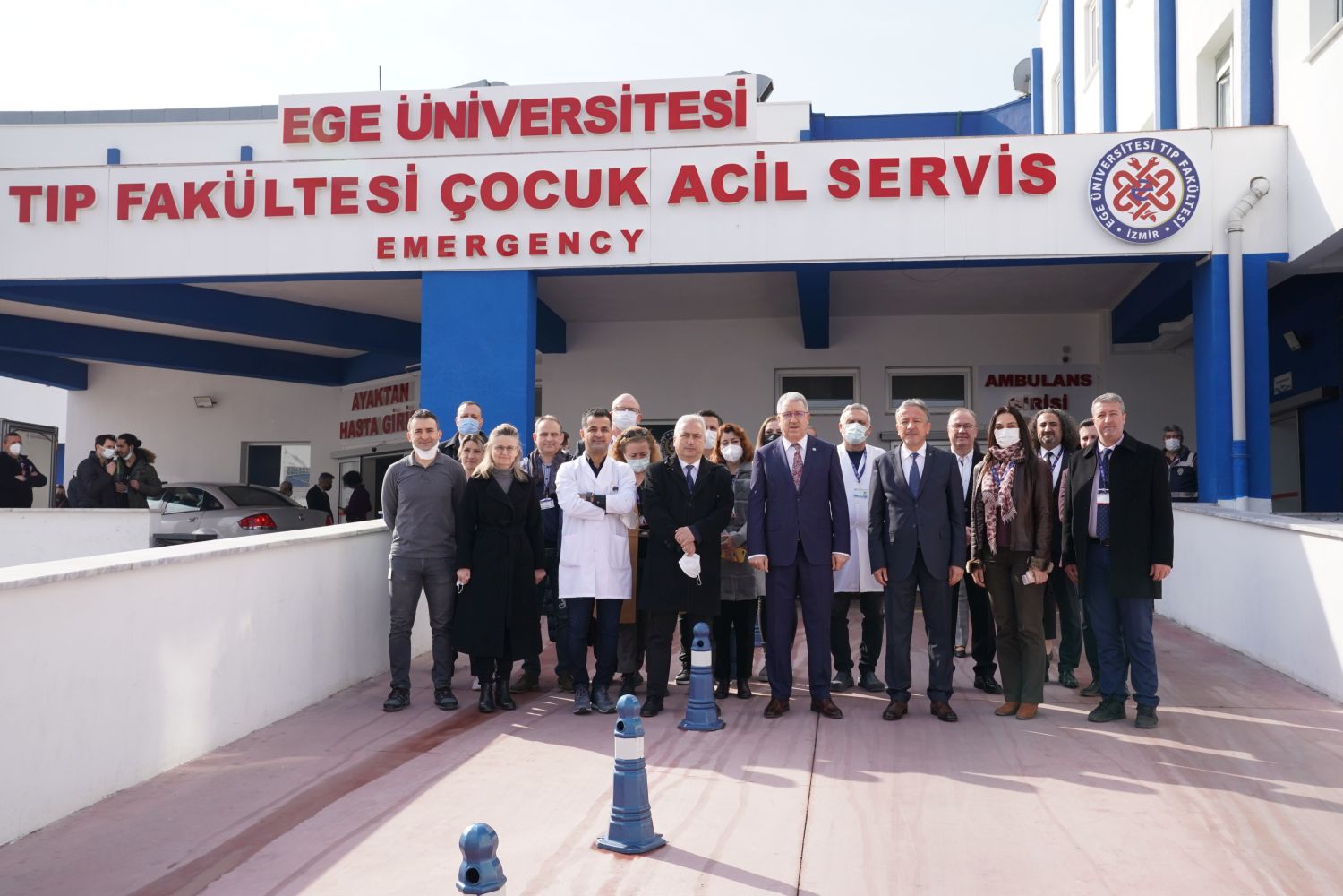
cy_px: 448
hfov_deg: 54.4
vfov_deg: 37.9
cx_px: 672
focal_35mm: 35
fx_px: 1306
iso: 640
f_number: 11
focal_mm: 35
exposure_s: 1/400
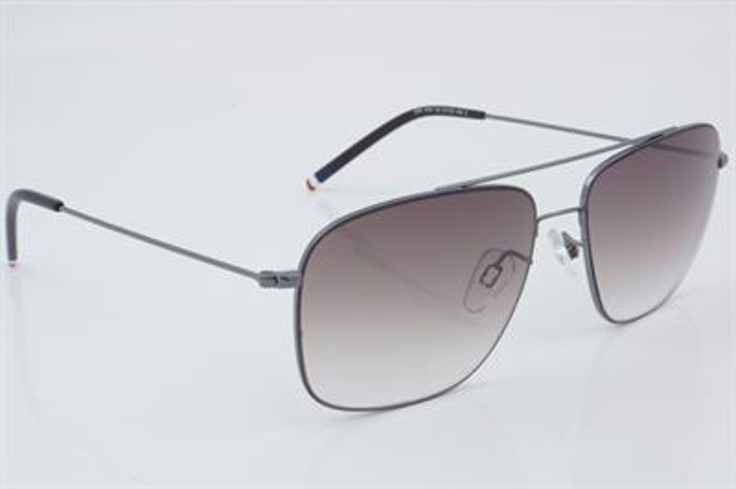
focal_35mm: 75
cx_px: 368
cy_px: 244
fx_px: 1532
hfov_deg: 27.0
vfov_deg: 18.2
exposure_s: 1/3
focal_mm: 50
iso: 100
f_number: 32
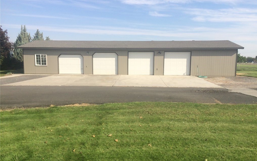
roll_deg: +0.4
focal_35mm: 31
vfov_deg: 40.6
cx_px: 129
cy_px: 88
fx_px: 217
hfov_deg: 61.2
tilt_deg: -9.5
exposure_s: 1/2033
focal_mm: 4.15
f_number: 2.2
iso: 32
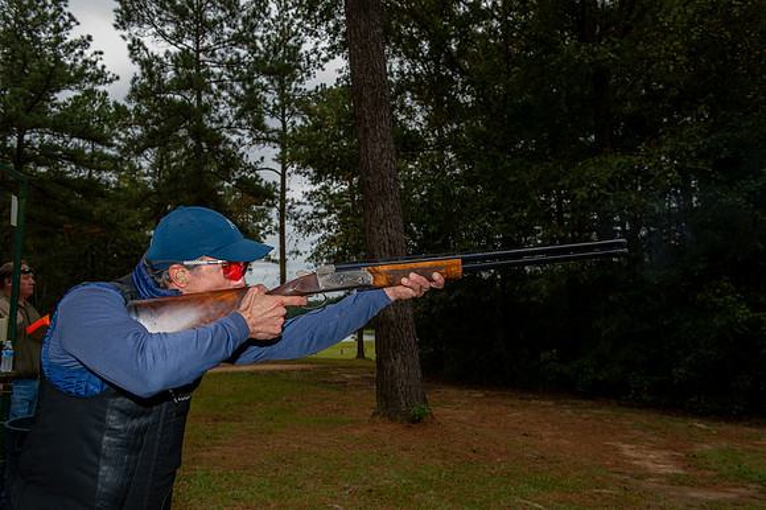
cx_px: 383
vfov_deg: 37.8
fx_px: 744
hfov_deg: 54.5
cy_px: 255
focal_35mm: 35
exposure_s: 1/250
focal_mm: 35
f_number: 6.3
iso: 320
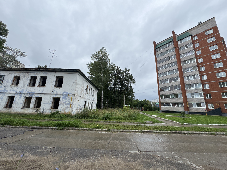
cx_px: 114
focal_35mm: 14
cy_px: 85
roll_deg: -1.2
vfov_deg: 85.7
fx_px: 92
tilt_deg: +14.0
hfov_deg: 102.1
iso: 40
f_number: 2.2
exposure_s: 1/713
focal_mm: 2.22
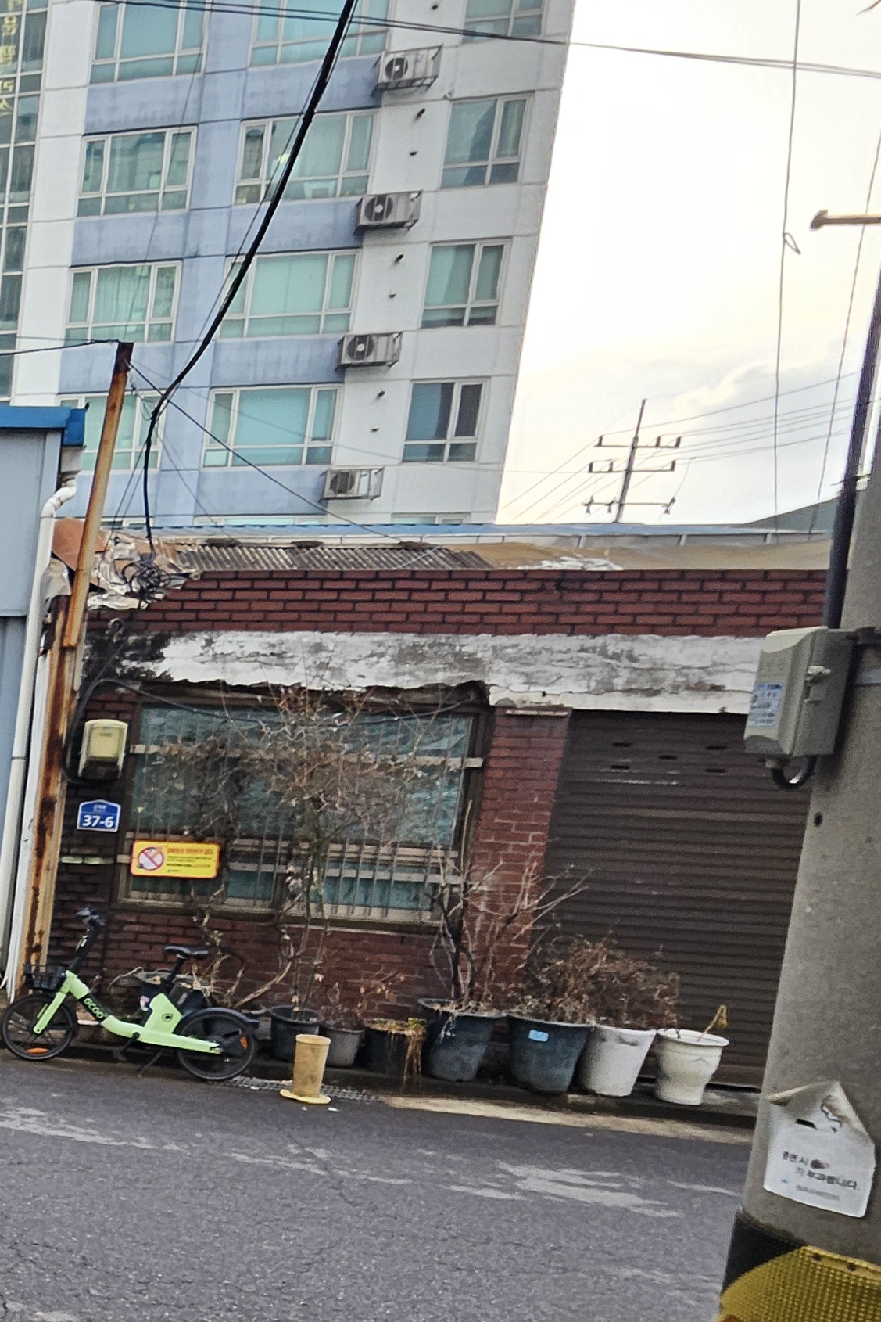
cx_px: -532
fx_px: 1174
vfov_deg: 56.2
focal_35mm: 32
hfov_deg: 25.9
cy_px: 974
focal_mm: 1.7
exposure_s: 1/145
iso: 32
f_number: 2.2
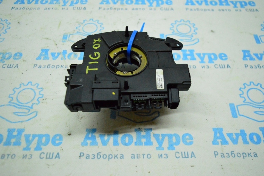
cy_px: 88
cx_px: 132
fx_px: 231
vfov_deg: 41.6
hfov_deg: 59.5
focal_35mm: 32
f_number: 3.8
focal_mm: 21
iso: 6400
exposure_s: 1/1000
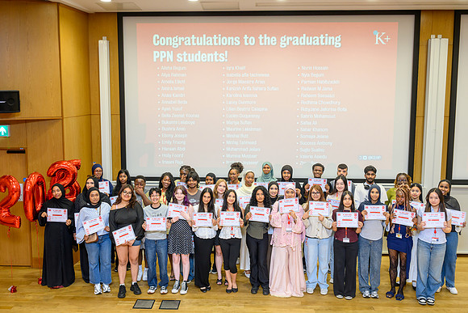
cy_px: 152
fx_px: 476
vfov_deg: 36.3
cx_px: 225
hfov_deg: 52.4
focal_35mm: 37
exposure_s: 1/200
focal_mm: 35
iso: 1250
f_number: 2.8
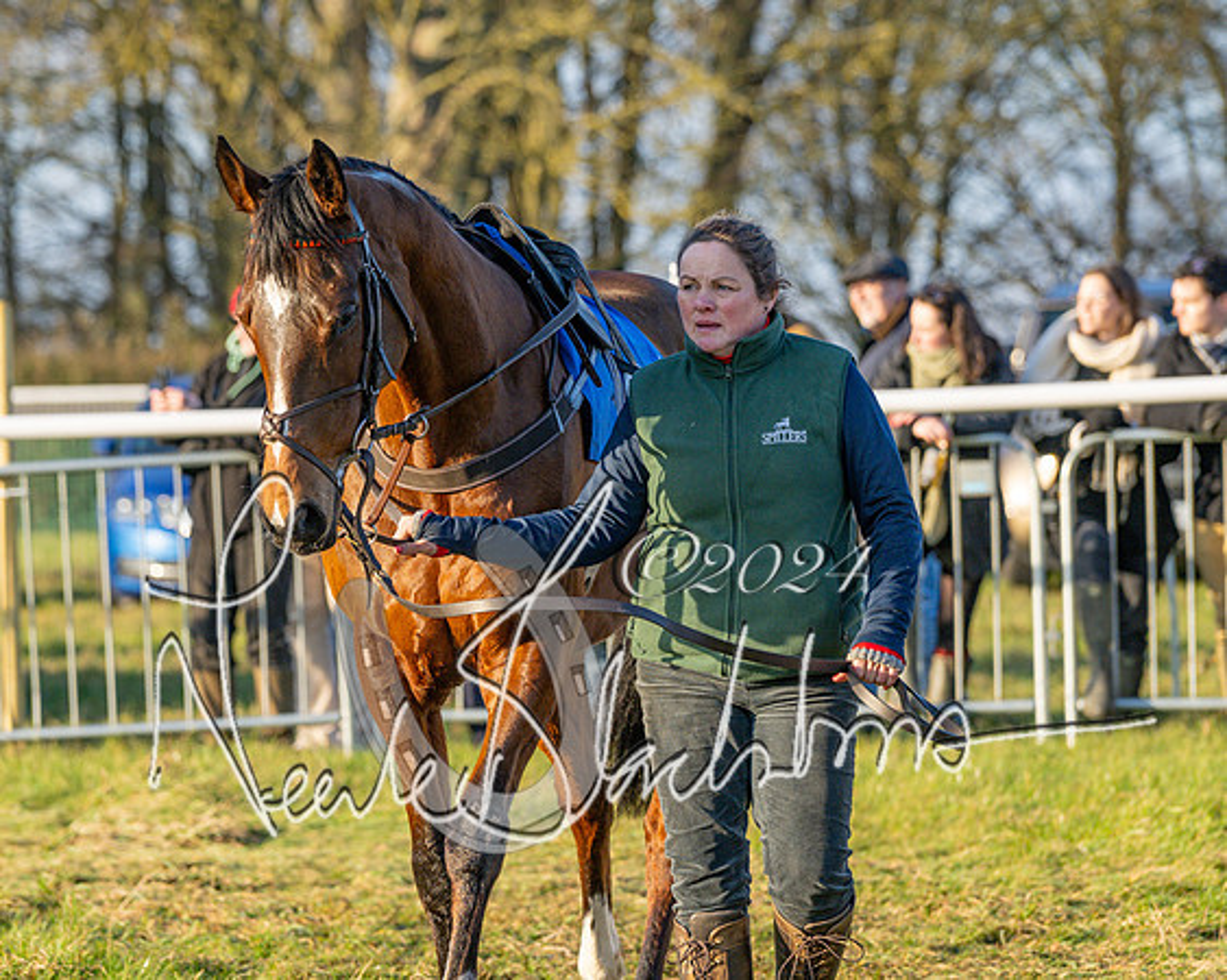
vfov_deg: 5.6
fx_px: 9955
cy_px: 468
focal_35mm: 274
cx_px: 519
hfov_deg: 7.1
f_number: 4
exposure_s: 1/1000
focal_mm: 150
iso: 400
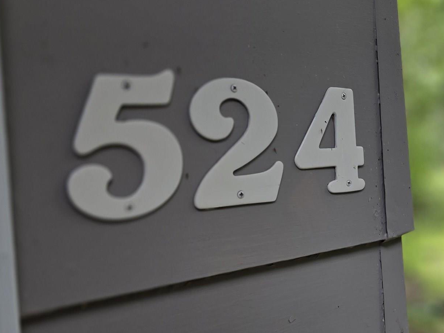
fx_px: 744
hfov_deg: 28.5
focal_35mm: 58
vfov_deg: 25.2
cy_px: 202
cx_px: 546
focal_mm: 6.3
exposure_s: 1/359
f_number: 1.7
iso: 40
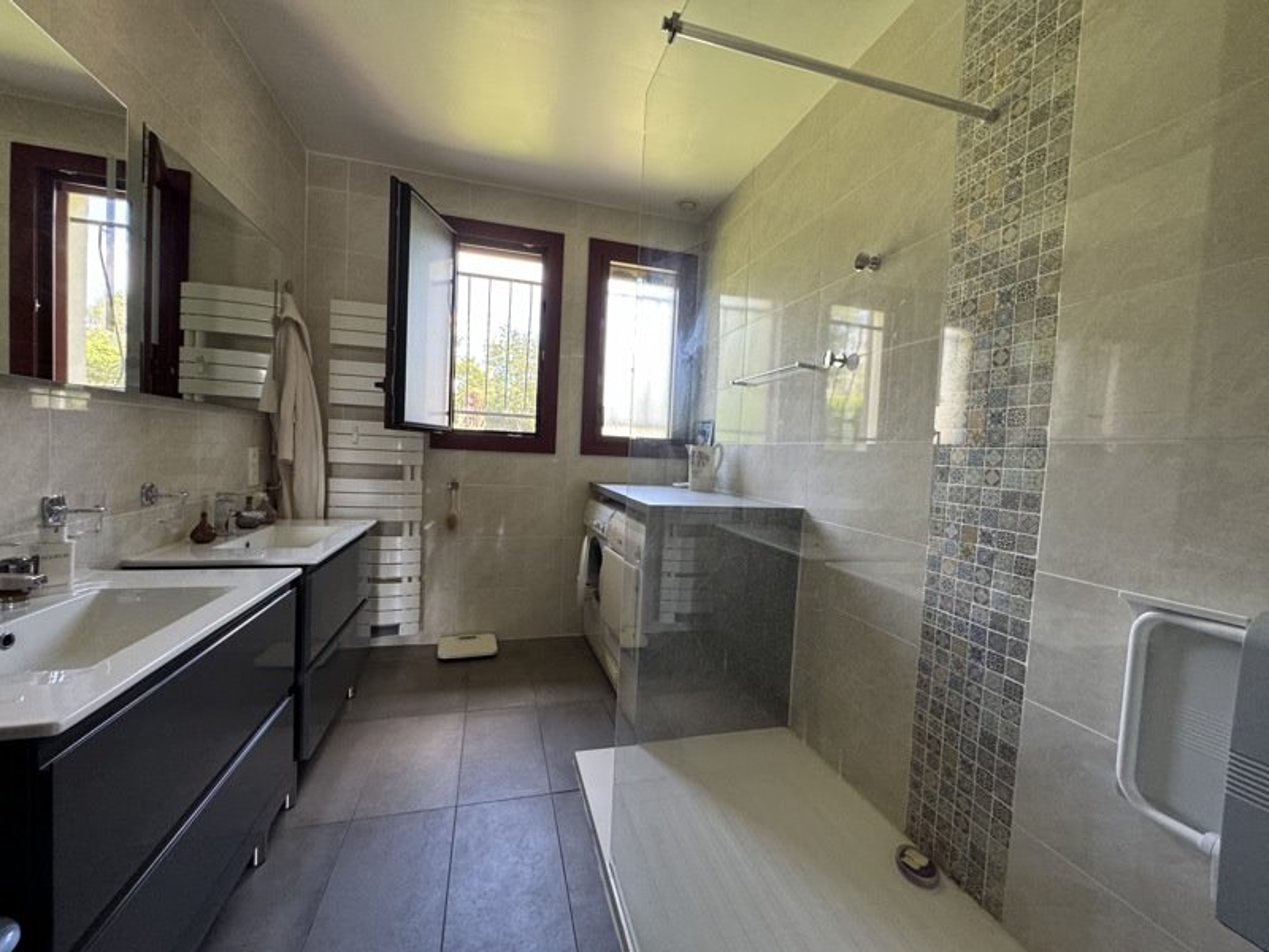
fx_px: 513
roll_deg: -2.1
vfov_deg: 85.7
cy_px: 476
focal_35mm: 14
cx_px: 634
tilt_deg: -2.7
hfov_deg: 102.1
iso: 200
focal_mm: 2.22
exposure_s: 1/99
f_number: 2.2
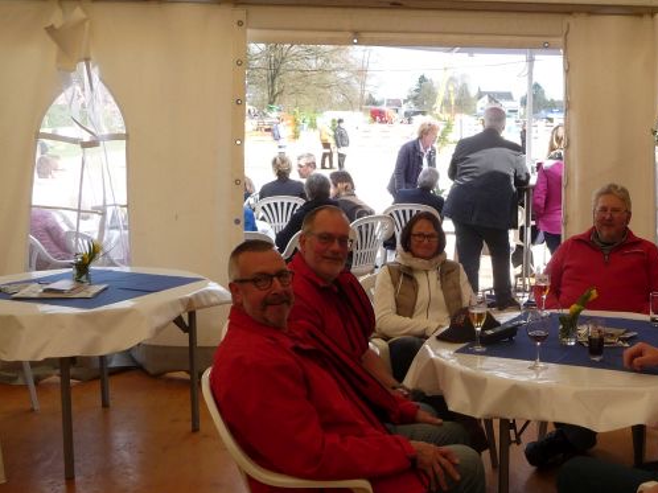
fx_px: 855
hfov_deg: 40.7
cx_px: 506
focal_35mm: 45
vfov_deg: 32.2
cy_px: 247
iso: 100
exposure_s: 1/200
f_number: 3.3
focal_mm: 4.7
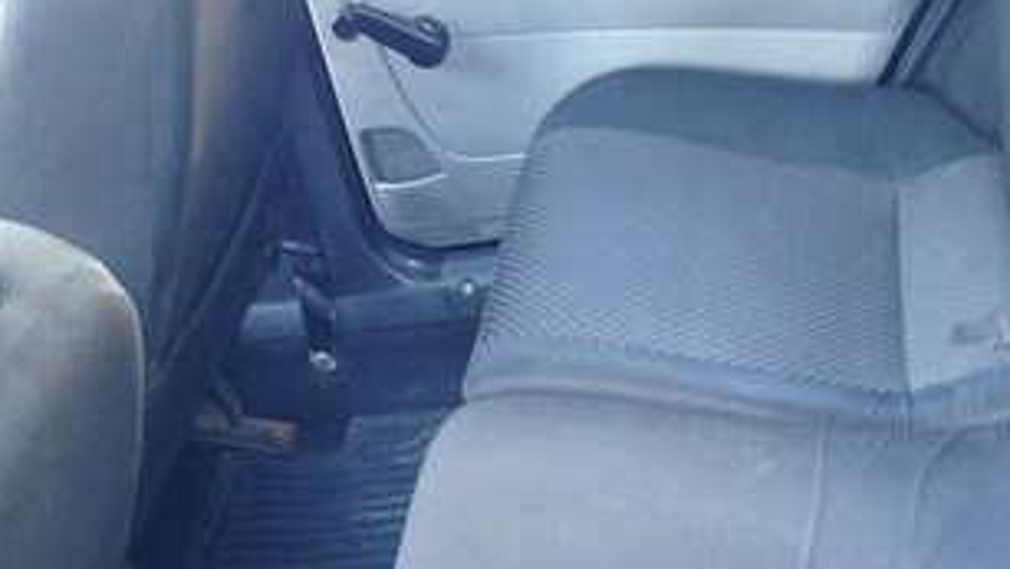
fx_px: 1554
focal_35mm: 58
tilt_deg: -43.3
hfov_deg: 36.0
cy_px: 678
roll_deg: +6.2
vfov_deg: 19.6
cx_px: 553
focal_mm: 4.12
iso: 80
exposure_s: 1/20
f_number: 2.4
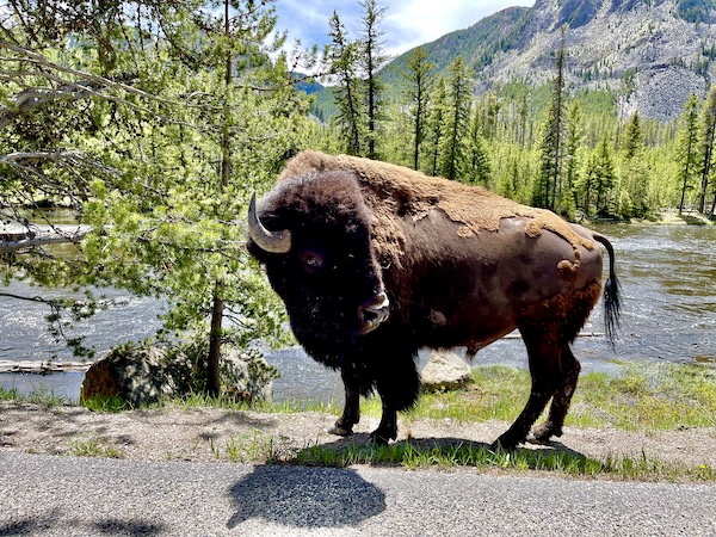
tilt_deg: -10.8
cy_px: 268
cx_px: 358
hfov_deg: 67.3
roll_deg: -1.8
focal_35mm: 26
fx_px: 538
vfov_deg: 53.1
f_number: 1.6
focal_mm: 5.1
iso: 32
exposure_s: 1/1011
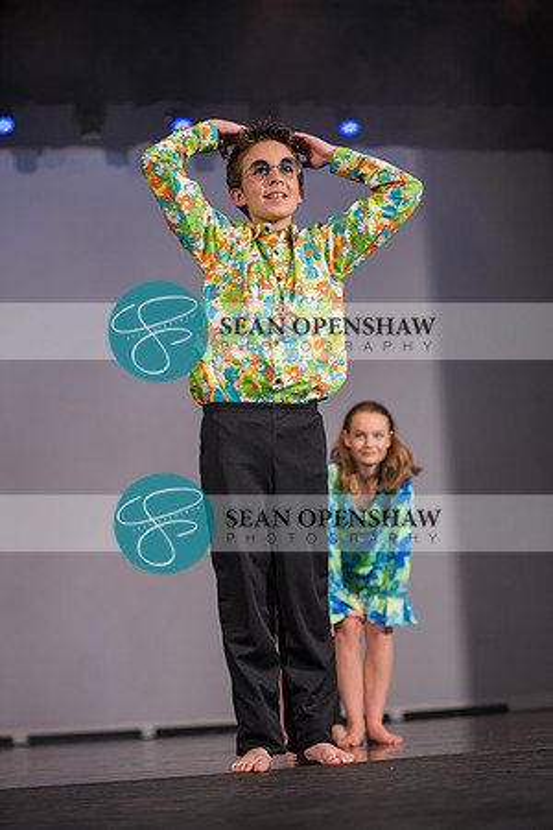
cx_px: 276
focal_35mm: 70
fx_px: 1613
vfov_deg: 28.8
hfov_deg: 19.5
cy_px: 415
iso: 400
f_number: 2.8
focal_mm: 70
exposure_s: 1/500
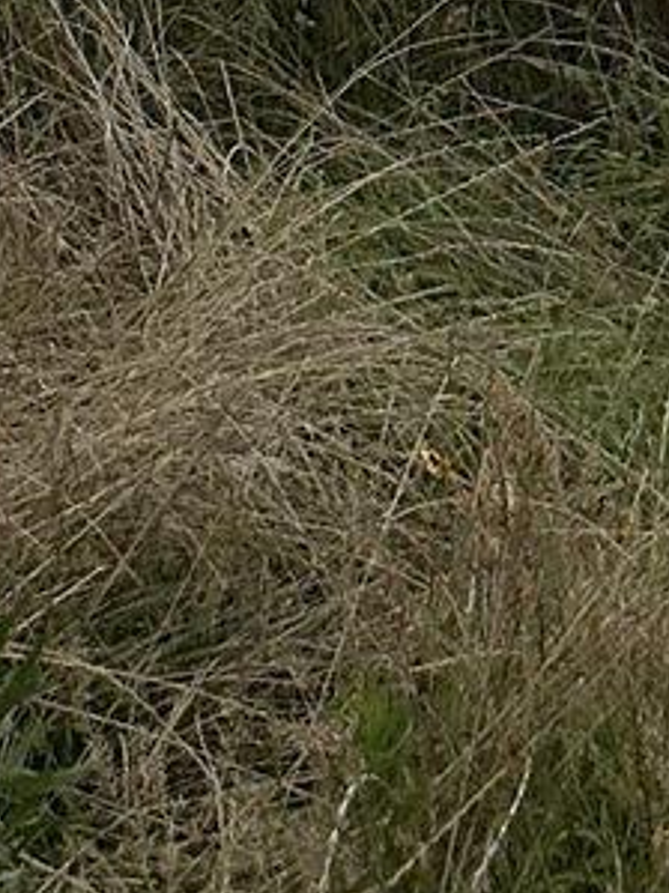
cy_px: -2234
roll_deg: -0.3
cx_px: -514
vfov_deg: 8.2
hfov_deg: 7.8
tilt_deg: +12.5
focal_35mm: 185
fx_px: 4771
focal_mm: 6.86
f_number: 1.78
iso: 80
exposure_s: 1/15625
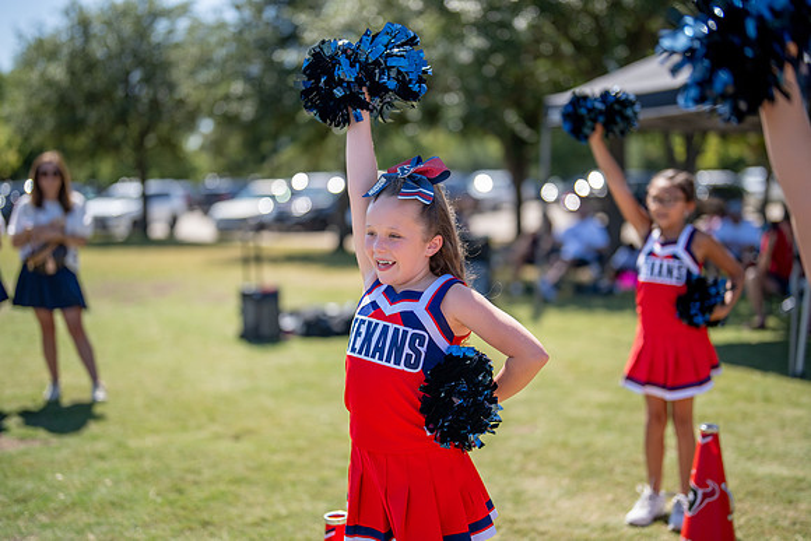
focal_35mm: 50
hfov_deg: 39.5
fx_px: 1131
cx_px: 406
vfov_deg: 26.9
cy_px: 271
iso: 160
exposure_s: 1/8000
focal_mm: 50
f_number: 1.2
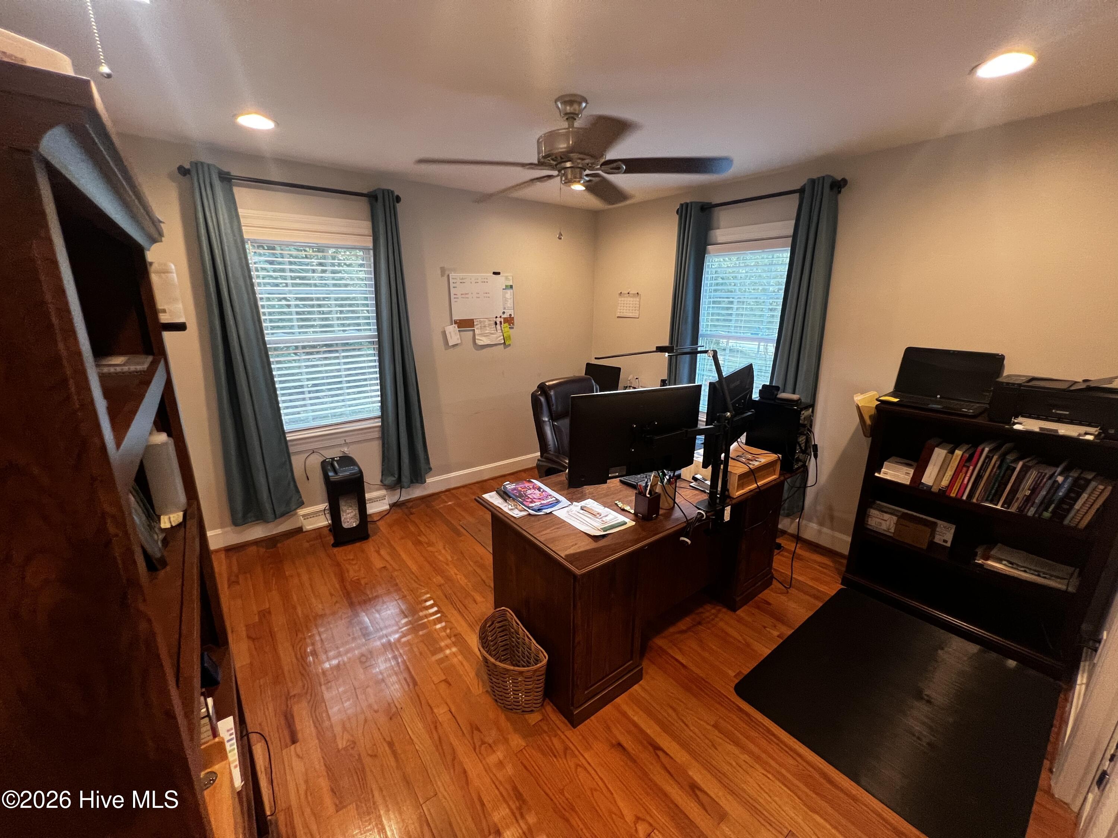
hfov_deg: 106.2
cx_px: 559
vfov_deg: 89.9
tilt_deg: -15.4
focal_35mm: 13
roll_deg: -1.0
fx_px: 420
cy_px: 419
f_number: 1.8
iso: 250
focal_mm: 1.57
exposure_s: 1/60
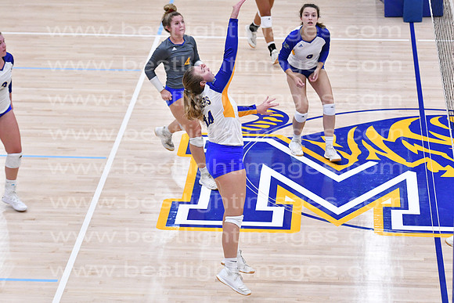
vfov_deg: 9.6
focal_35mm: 142
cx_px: 227
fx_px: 1797
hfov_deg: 14.4
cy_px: 152
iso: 6400
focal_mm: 95
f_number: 3.2
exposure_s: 1/1000
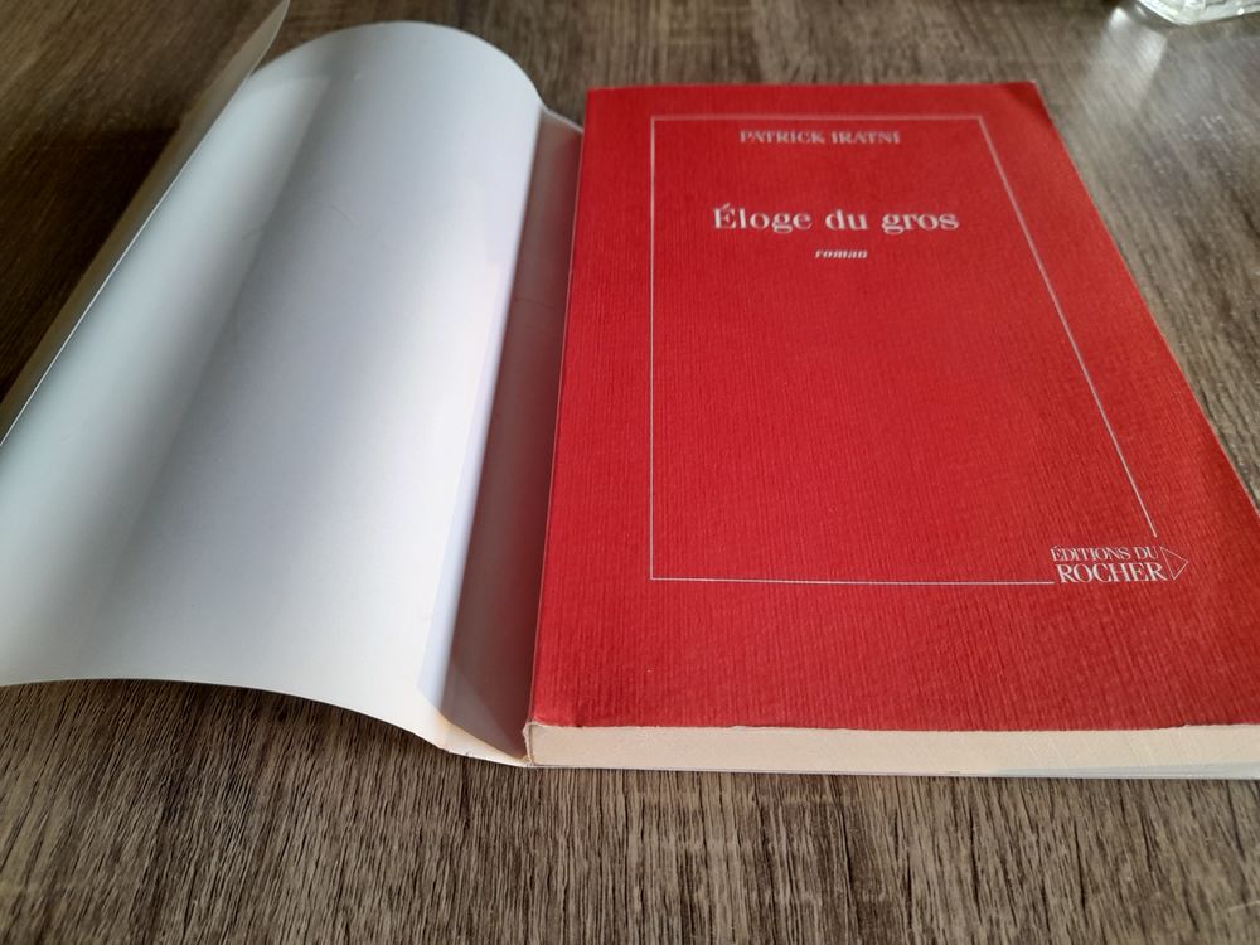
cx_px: 630
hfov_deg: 69.4
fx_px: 910
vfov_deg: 54.9
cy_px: 472
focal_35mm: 25
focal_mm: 4.6
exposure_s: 1/50
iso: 125
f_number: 2
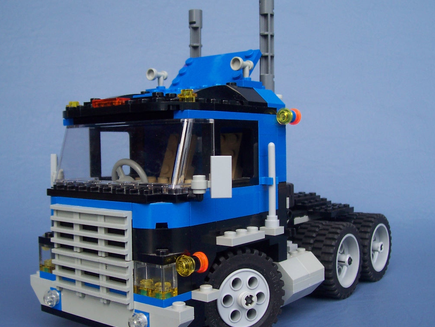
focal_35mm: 44
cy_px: 167
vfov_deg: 32.9
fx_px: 553
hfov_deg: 42.9
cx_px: 197
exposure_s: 1/350
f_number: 2.8
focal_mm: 5.6
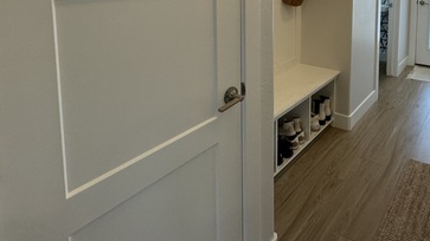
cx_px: 325
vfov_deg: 37.1
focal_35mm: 28
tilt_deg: -6.7
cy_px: 0
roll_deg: -0.7
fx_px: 319
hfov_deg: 63.7
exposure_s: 1/120
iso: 250
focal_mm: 2.22
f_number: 2.2
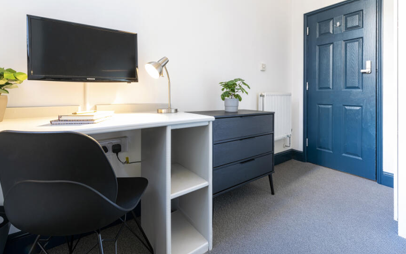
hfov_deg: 94.4
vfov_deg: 66.8
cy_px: 93
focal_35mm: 17
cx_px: 207
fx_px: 188
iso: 200
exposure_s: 6
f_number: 20
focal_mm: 14
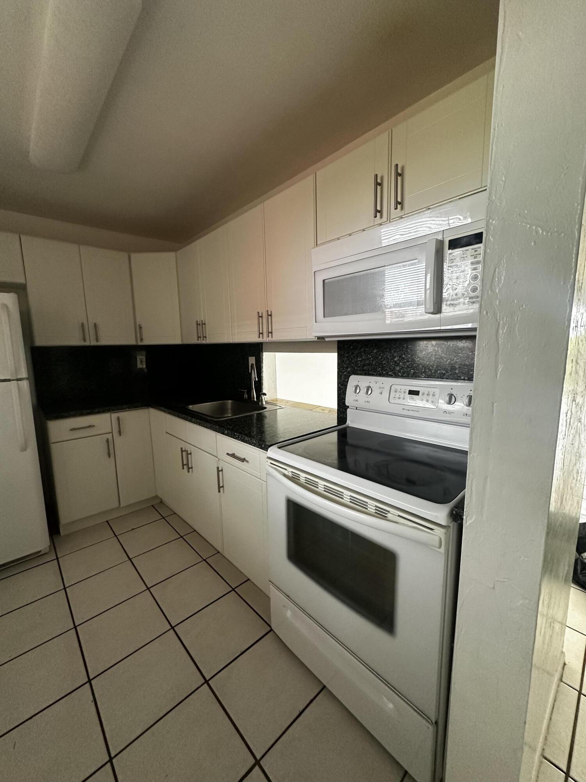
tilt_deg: -6.8
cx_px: 293
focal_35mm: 14
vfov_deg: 102.1
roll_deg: -0.3
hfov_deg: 85.7
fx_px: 316
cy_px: 391
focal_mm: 2.22
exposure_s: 1/99
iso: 250
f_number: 2.2
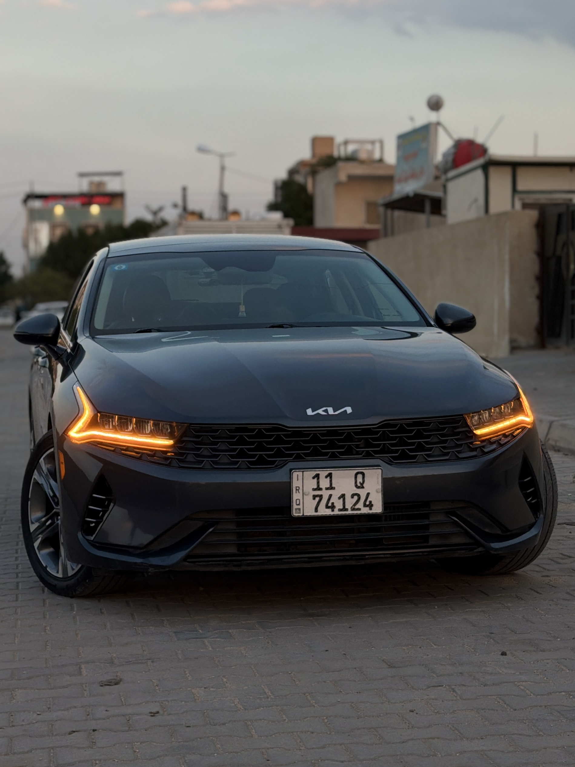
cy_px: 384
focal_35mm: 48
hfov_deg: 30.3
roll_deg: -1.5
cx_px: 288
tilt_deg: -0.1
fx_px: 1063
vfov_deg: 39.7
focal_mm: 6.76
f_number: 1.78
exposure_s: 1/490
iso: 64
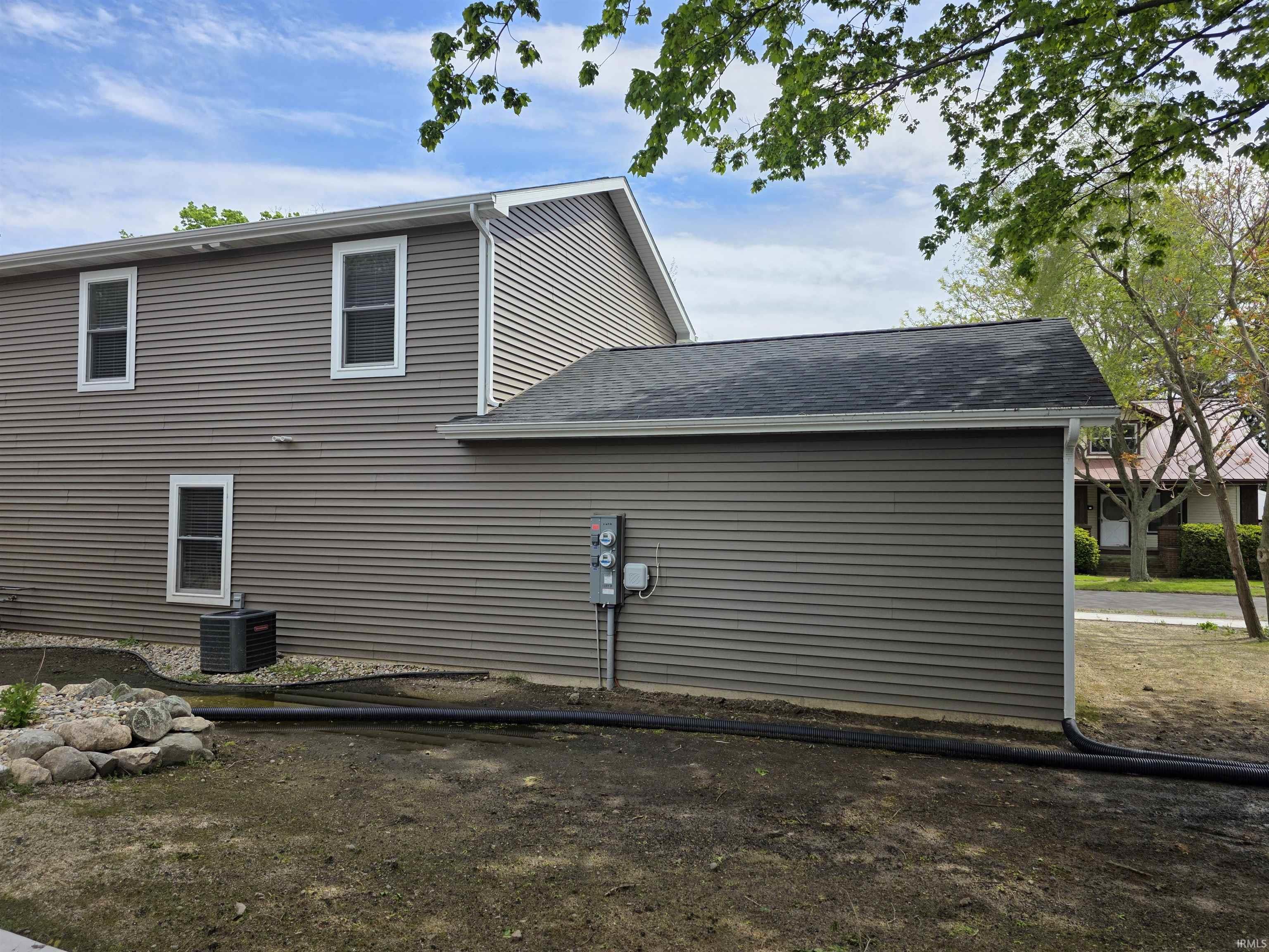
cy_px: 476
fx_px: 843
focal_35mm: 23
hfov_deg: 73.9
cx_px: 634
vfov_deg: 58.9
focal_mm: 6.3
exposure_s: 1/5958
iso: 80
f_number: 1.7
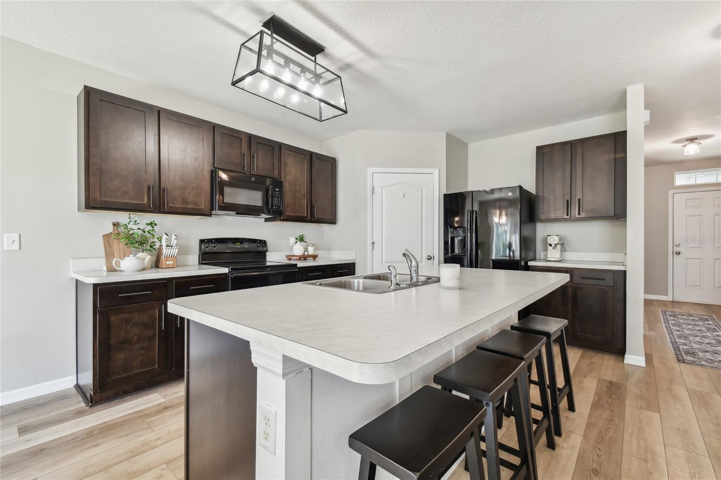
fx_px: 300
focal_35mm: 15
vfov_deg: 77.3
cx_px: 360
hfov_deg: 100.4
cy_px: 240
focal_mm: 10
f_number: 7.1
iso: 100
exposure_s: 1/4
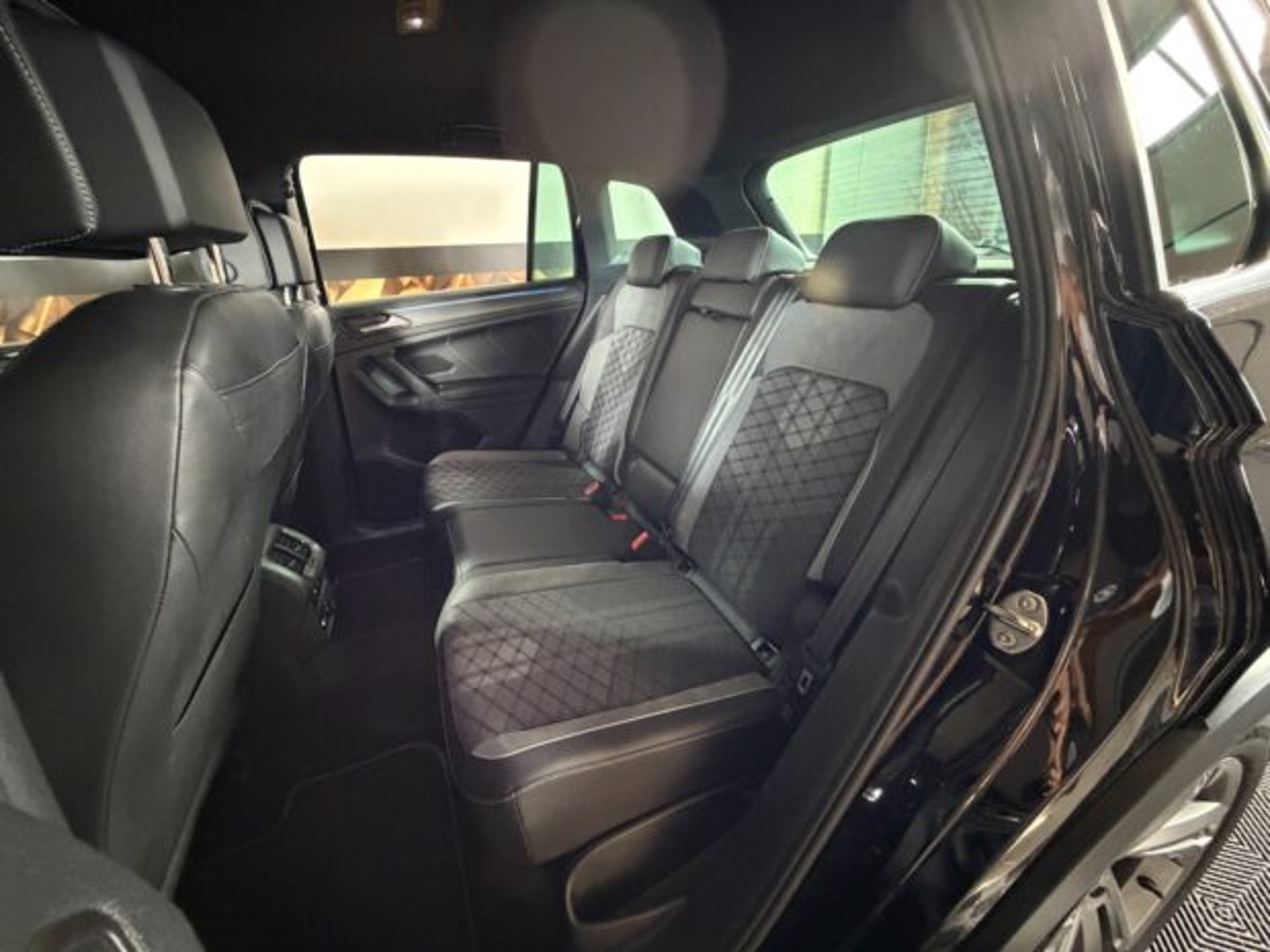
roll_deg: +2.6
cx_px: 635
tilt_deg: -23.8
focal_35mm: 14
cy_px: 476
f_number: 2.2
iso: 1250
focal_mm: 2.22
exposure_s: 1/33
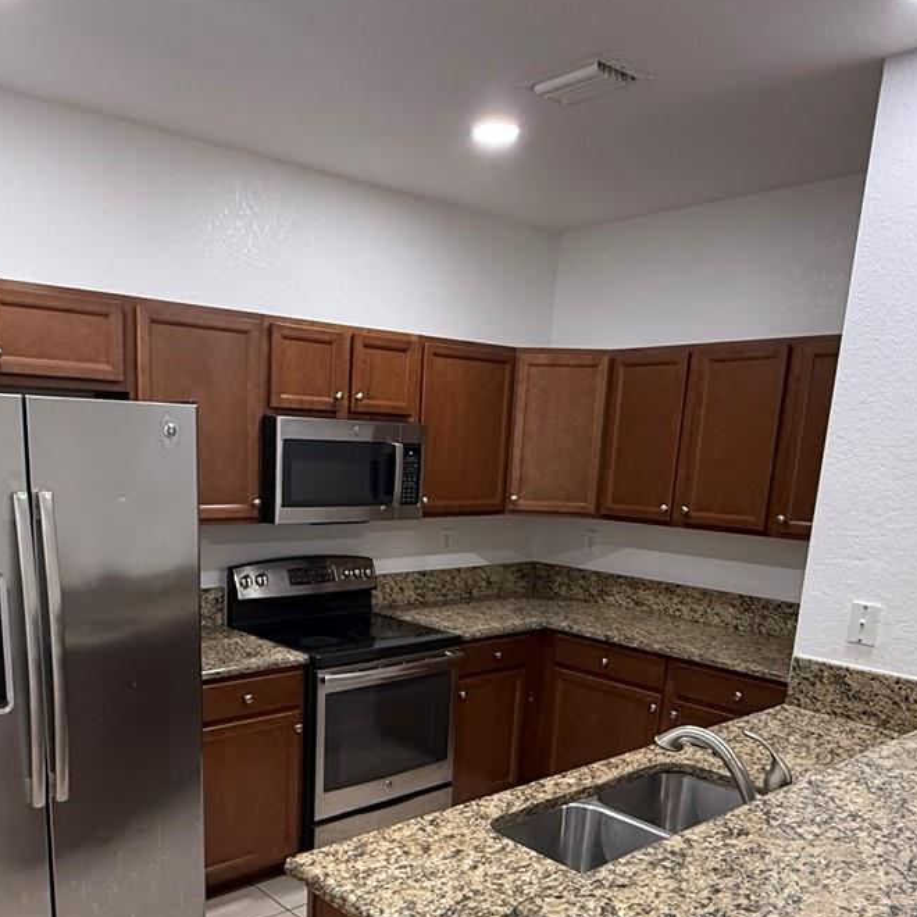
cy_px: 647
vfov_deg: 52.4
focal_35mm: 30
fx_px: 899
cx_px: 347
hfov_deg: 53.5
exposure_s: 1/60
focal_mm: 2.22
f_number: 2.2
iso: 320
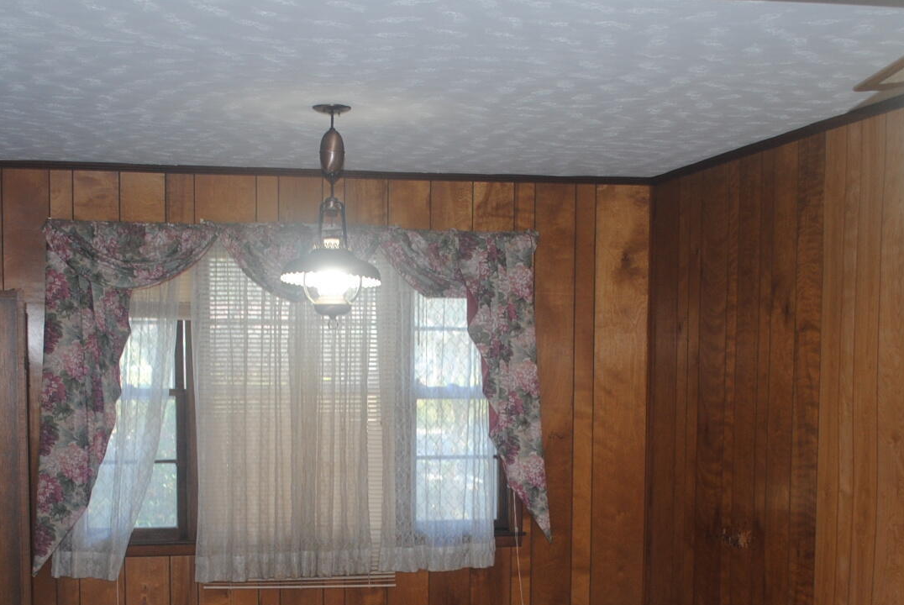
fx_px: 1357
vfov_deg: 24.7
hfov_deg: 36.8
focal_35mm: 54
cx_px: 422
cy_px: 483
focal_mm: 20
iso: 200
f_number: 3.8
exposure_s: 1/60
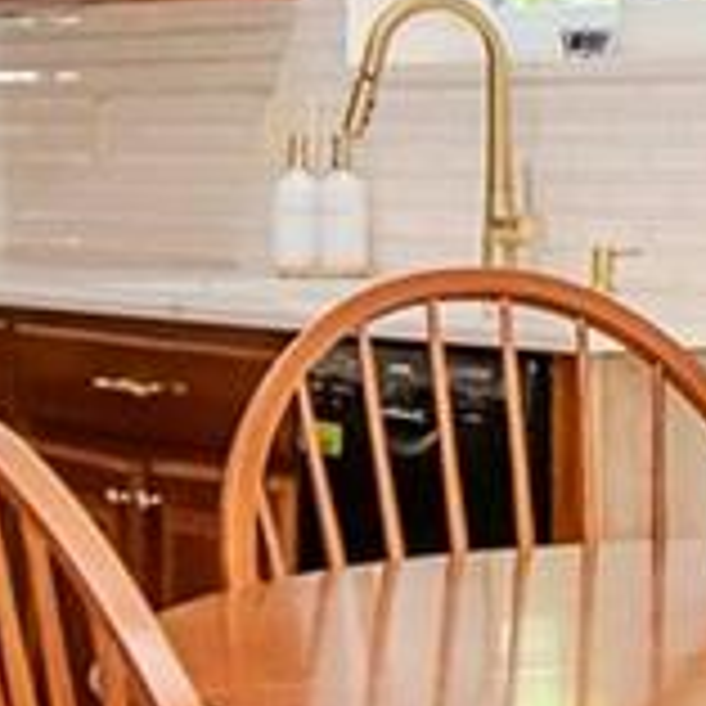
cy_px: 166
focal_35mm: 169
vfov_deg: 10.3
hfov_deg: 10.1
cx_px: 913
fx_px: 3907
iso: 640
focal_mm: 13
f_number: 6.3
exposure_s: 1/100
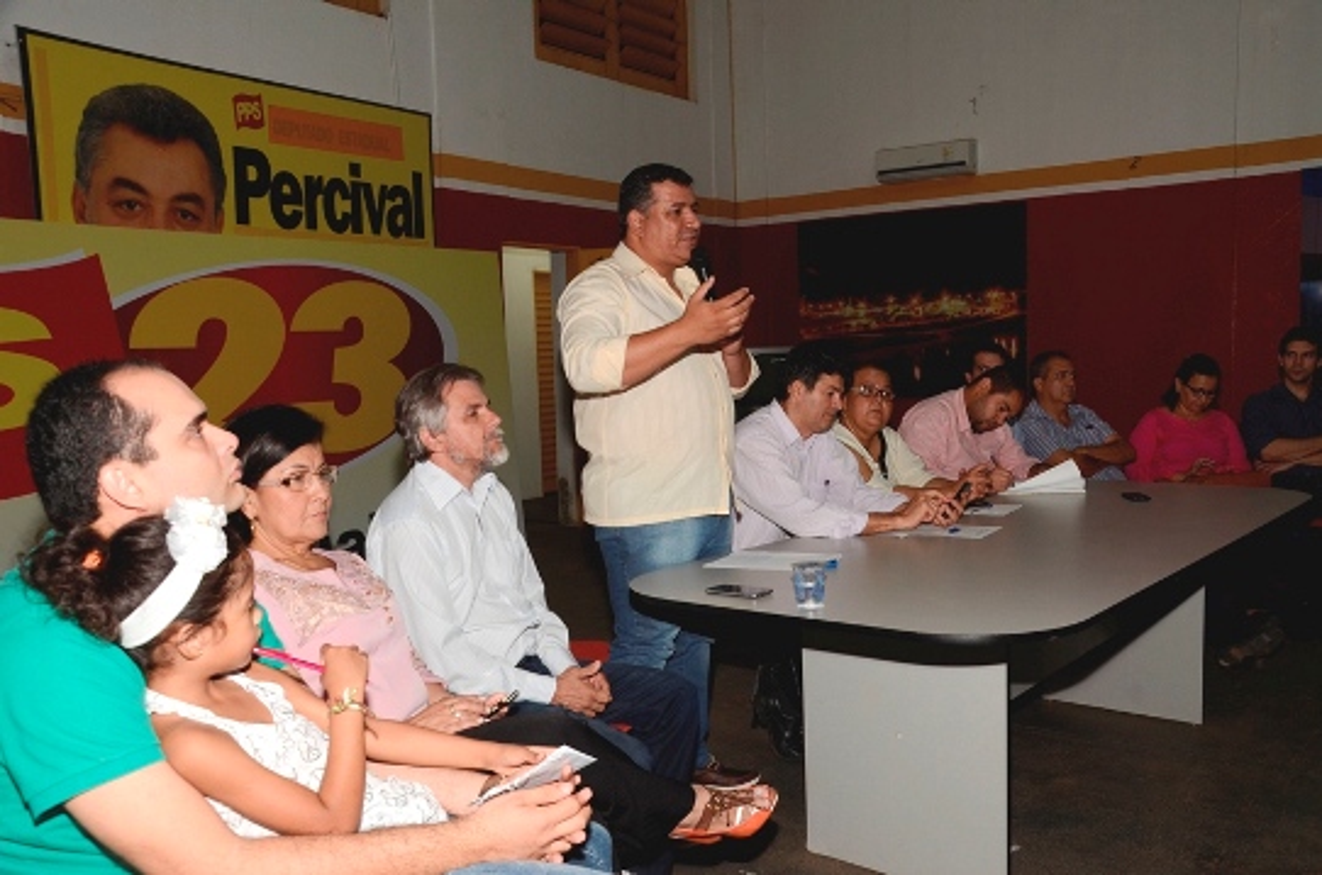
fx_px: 1154
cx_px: 661
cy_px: 438
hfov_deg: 59.6
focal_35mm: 32
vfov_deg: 41.5
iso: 400
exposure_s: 1/60
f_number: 6.3
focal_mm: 21
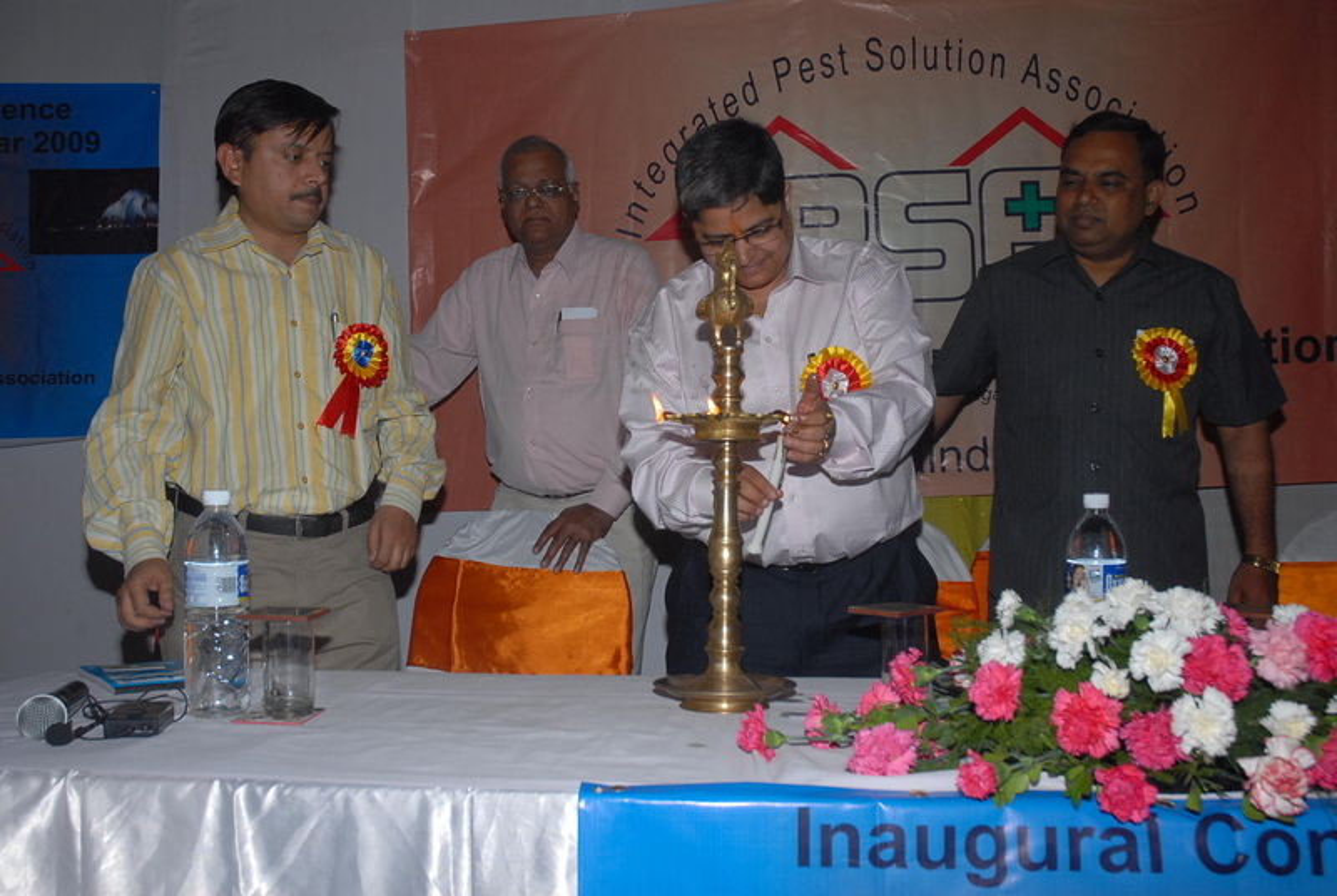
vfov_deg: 37.0
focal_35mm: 36
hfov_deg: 53.1
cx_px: 668
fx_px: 1339
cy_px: 448
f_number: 6.3
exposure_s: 1/125
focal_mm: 24
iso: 400
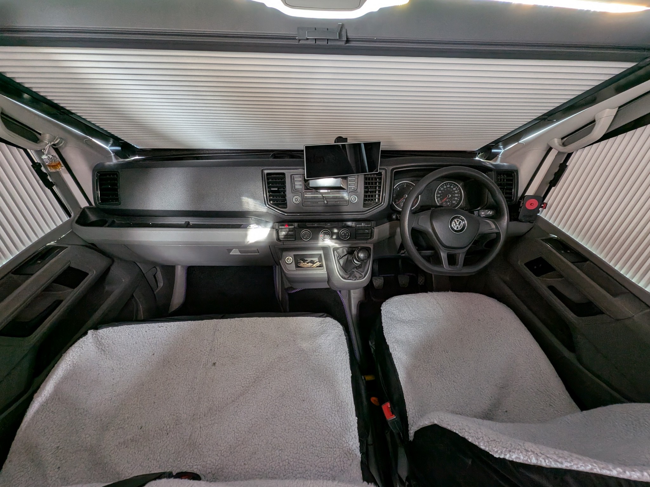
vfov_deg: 89.9
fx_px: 244
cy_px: 244
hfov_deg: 106.2
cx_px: 325
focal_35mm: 13
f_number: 2.2
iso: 132
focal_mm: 1.95
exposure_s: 1/24.9
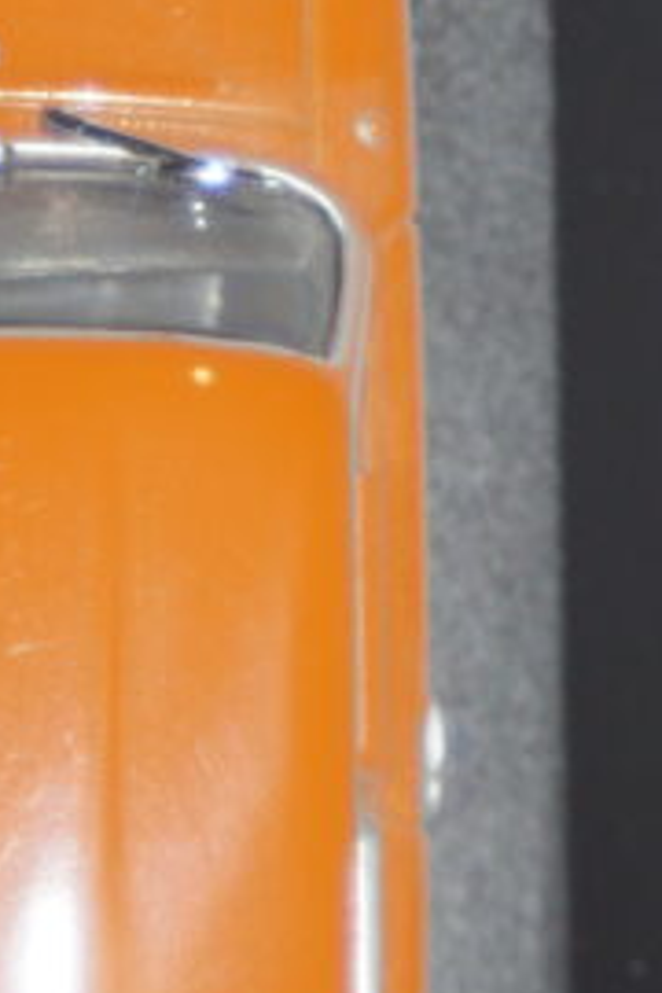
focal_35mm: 400
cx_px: 63
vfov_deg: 5.2
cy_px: 261
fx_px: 11032
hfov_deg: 3.4
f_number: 5.6
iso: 200
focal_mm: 80
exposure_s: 1/60
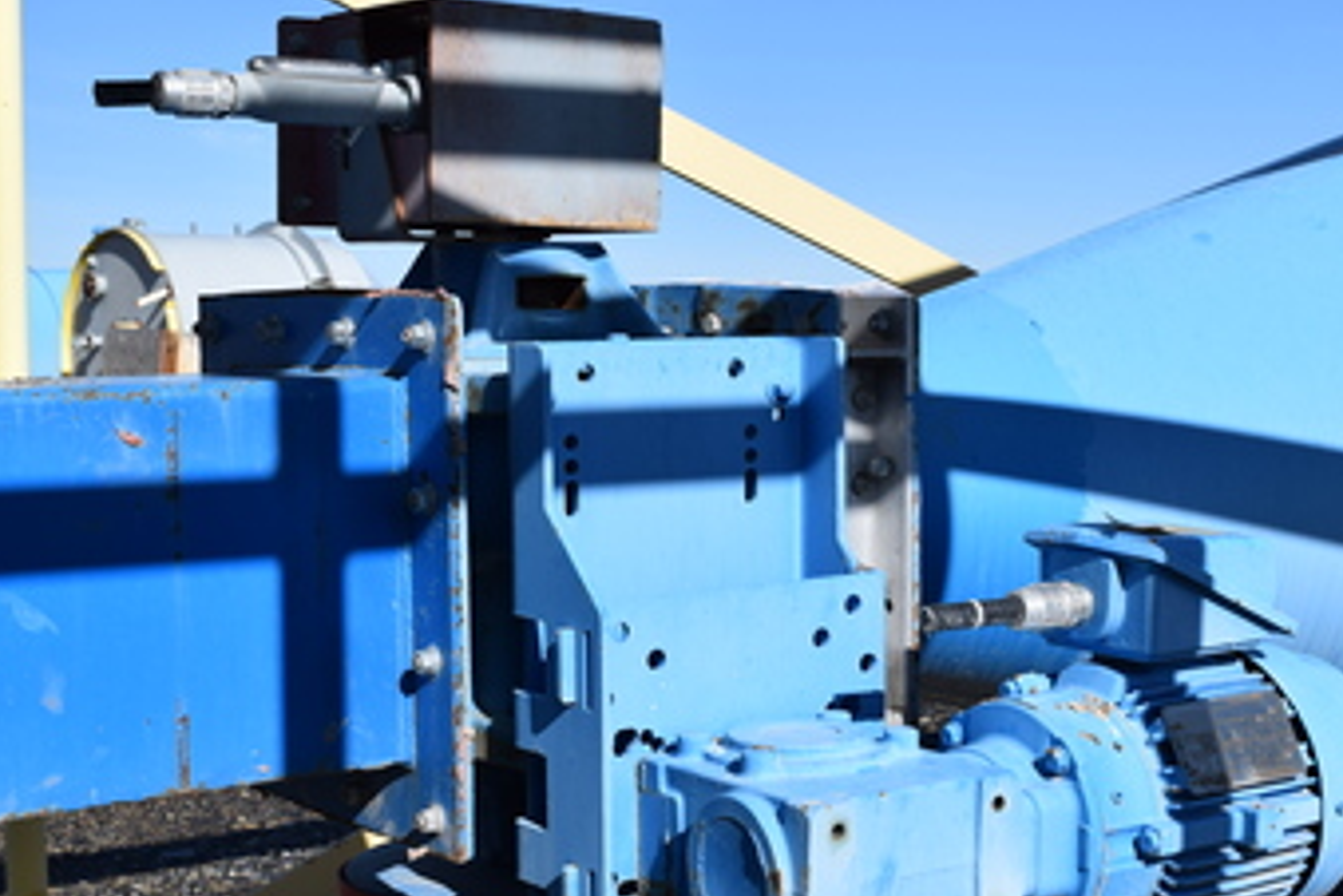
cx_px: 776
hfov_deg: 32.3
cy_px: 577
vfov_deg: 21.8
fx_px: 2313
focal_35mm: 62
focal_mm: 28
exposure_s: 1/500
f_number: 11
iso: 200
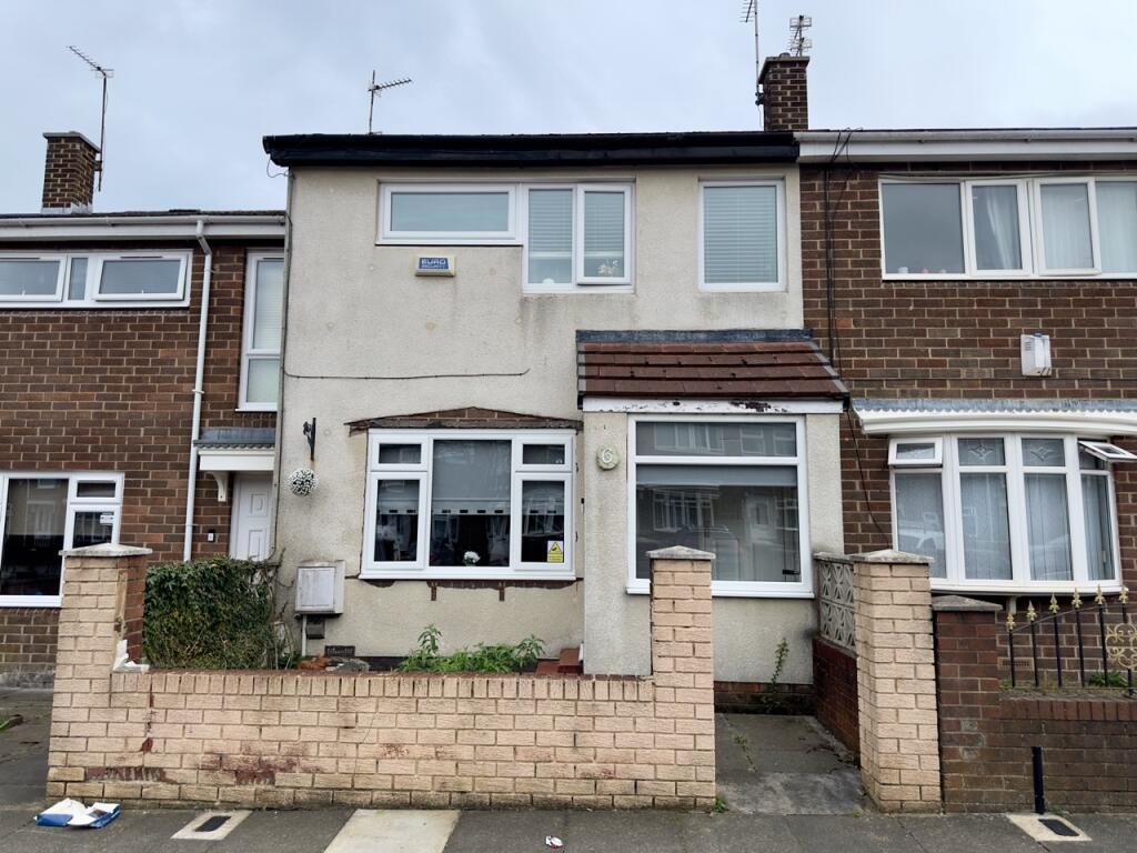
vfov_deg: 56.8
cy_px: 426
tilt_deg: +7.3
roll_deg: -1.0
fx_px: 788
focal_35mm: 24
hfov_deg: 71.6
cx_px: 568
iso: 100
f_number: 1.78
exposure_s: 1/2577
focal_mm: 6.86
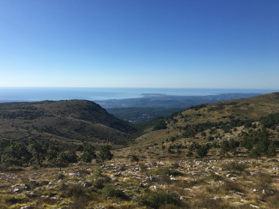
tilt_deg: -4.3
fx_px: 258
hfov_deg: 56.7
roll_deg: -0.5
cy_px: 107
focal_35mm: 32
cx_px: 127
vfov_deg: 44.2
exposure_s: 1/2262
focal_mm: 4.15
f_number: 2.2
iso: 25
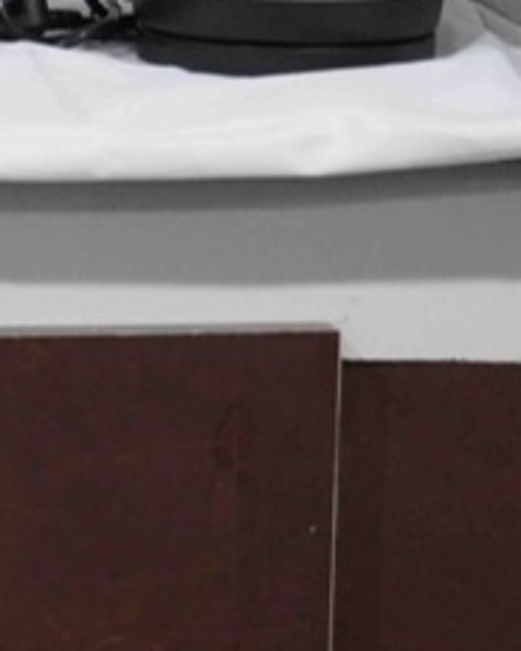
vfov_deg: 8.7
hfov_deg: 6.4
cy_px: 203
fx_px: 4257
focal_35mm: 221
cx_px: -1090
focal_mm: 34
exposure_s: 1/60
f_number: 4
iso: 3200
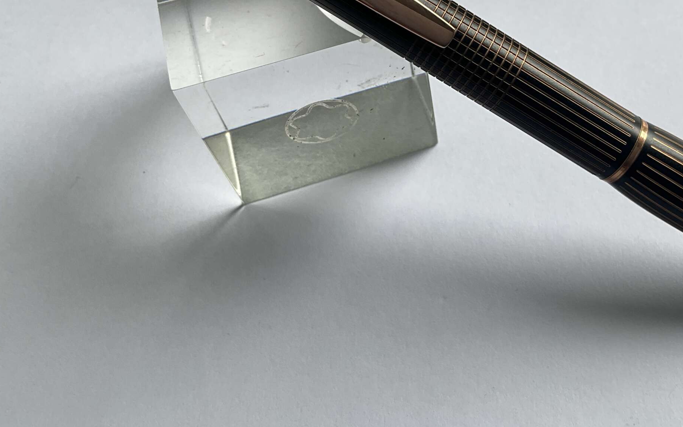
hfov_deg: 45.4
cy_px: 89
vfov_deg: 29.2
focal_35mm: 43
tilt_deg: -57.1
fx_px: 800
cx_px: 461
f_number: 1.8
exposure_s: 1/122
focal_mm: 3
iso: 16
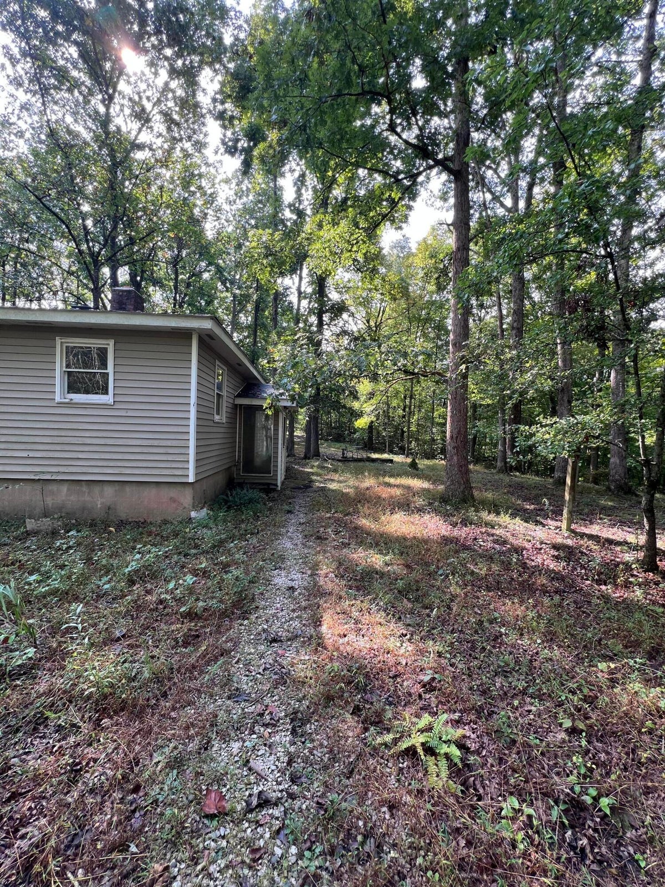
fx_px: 333
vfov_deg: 106.2
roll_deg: -1.8
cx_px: 332
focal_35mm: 13
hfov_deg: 89.9
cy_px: 444
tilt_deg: -0.6
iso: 32
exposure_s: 1/99
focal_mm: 1.57
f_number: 1.8
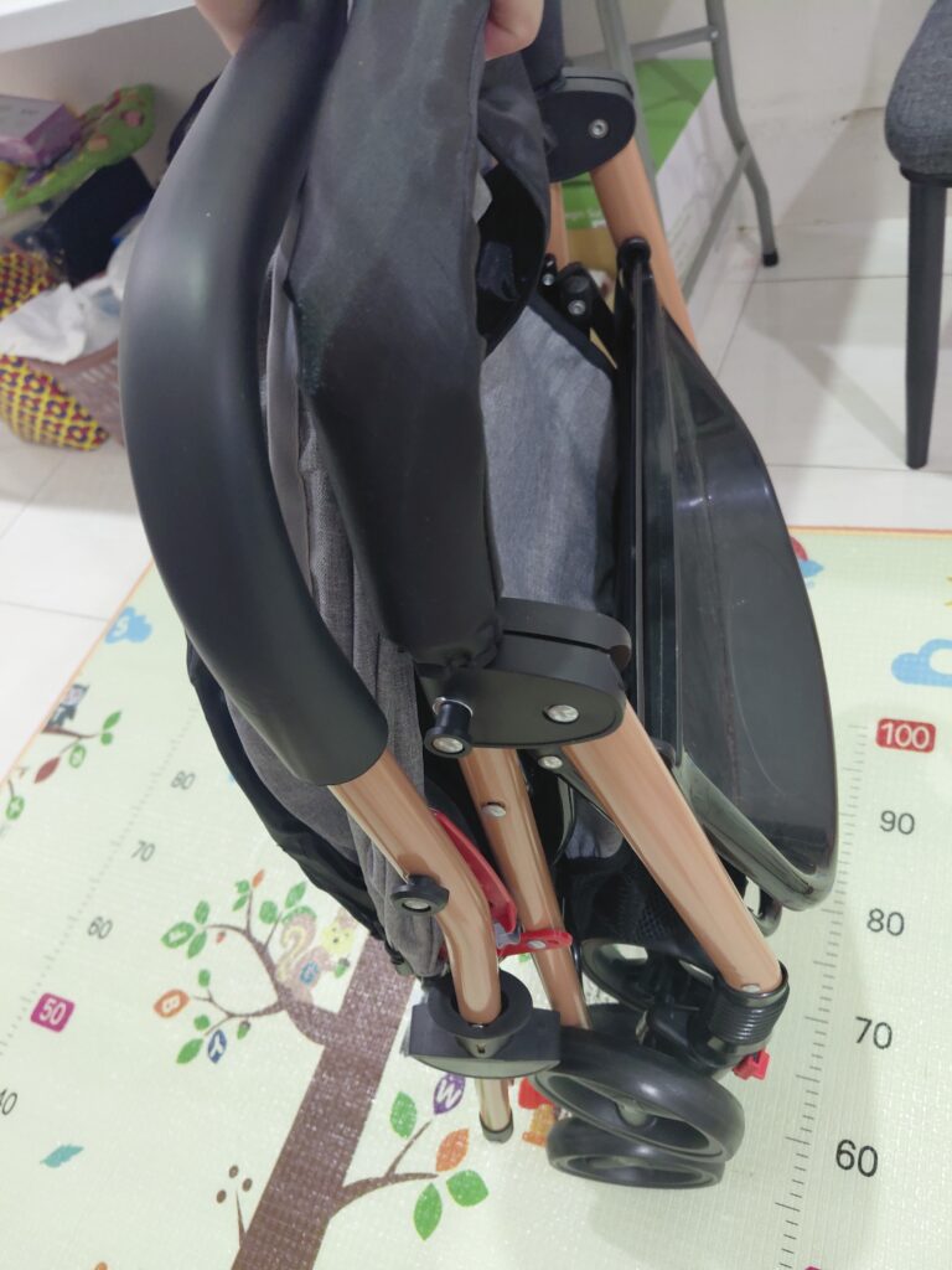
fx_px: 917
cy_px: 635
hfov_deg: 54.9
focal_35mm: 25
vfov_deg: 69.4
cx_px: 476
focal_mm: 4.69
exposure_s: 1/25
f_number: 1.8
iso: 400
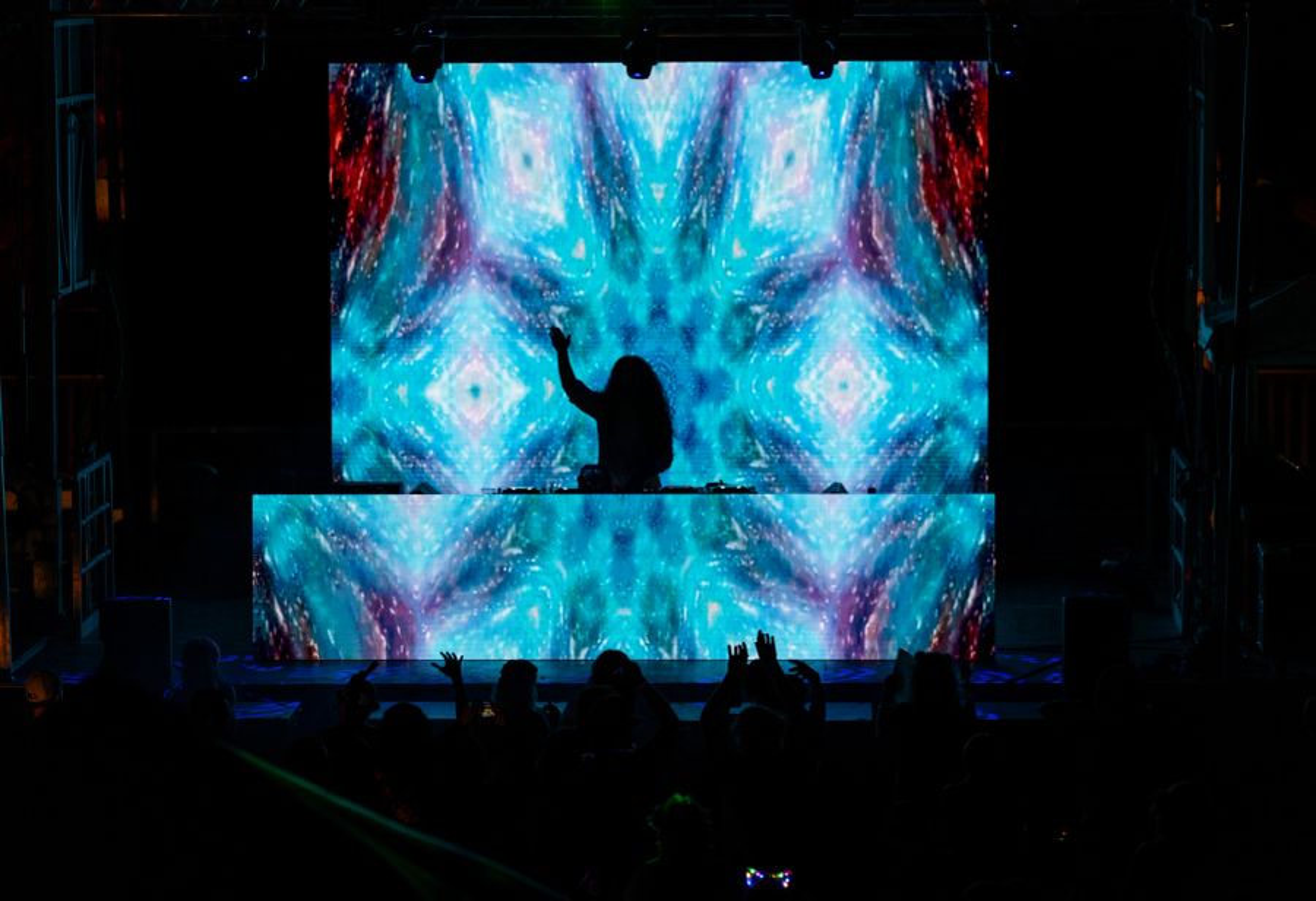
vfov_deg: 9.0
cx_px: 675
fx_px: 5700
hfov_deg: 13.2
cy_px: 450
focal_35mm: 155
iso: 1600
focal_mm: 152
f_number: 3.5
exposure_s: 1/125
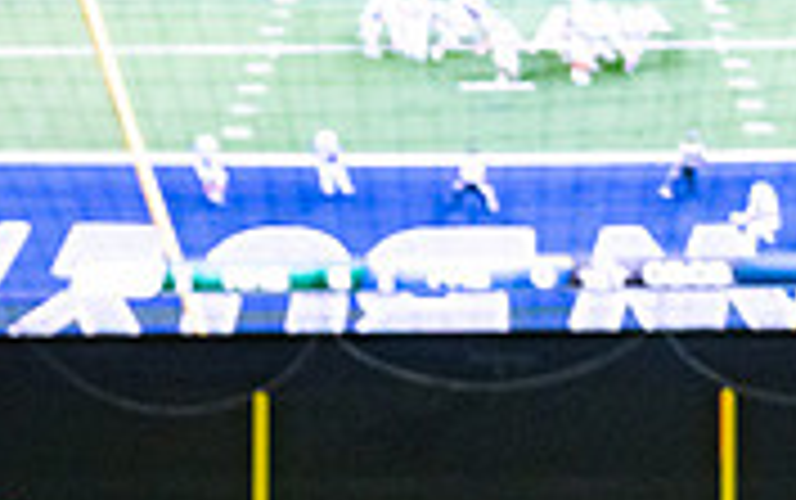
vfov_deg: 4.0
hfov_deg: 6.3
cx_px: -211
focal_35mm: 329
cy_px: 756
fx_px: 7144
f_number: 2.8
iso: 4000
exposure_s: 1/1000
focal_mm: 97
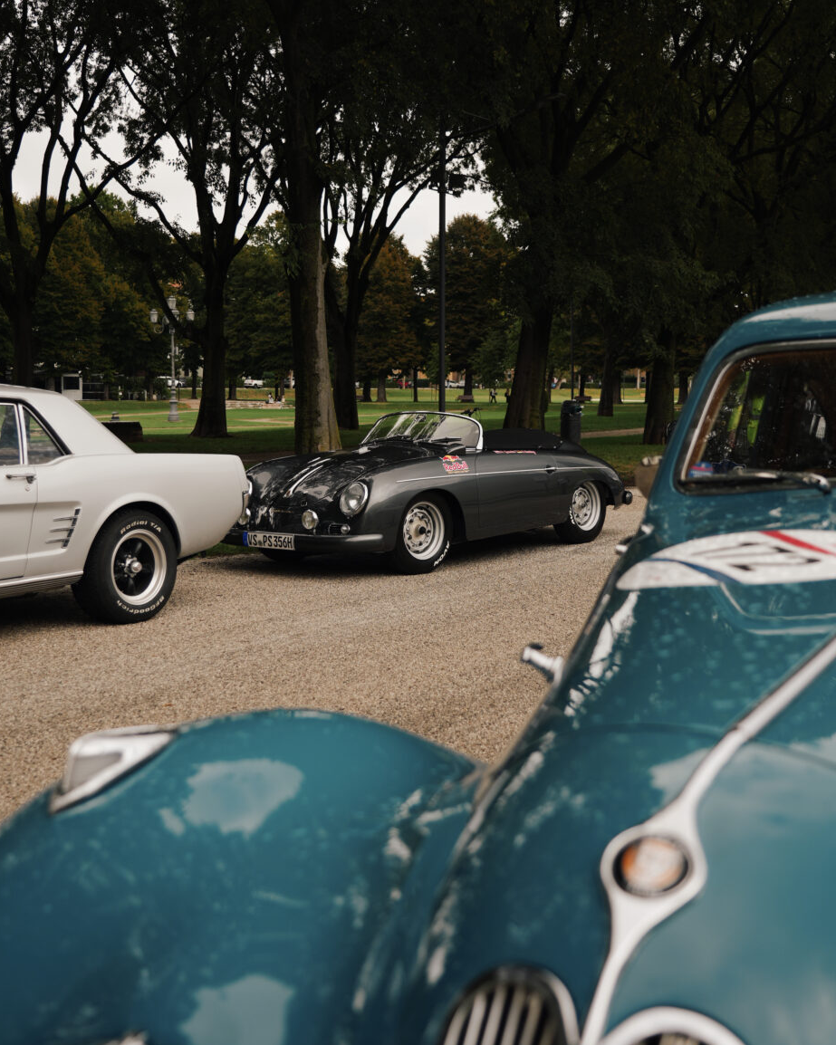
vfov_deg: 44.8
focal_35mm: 41
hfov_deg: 36.5
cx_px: 418
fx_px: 1268
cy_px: 482
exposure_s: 1/500
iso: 100
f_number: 4
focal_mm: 36
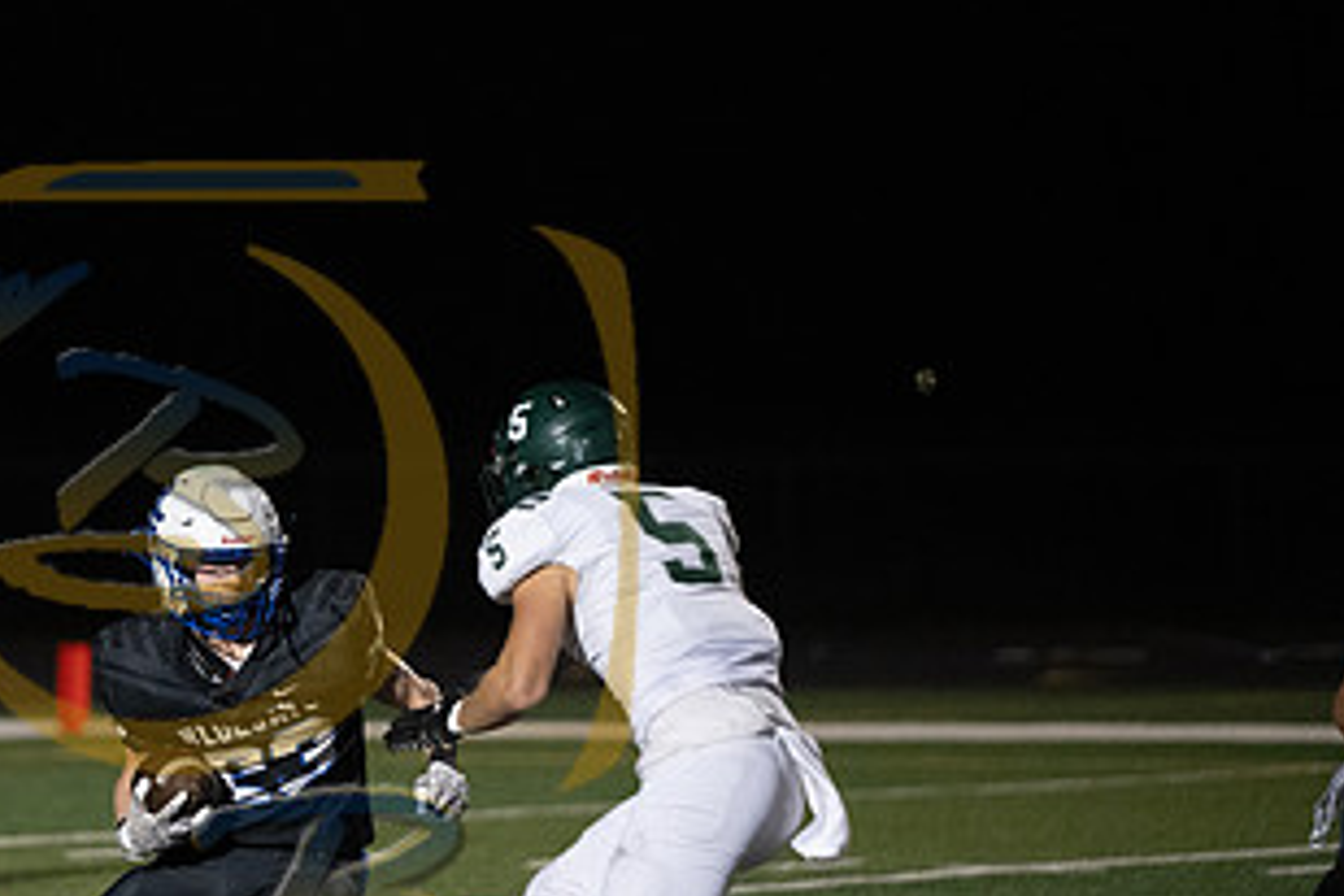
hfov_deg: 6.6
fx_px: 11572
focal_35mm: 310
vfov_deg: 4.4
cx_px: 96
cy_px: 611
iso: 5000
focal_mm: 165
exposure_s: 1/1250
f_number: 2.8
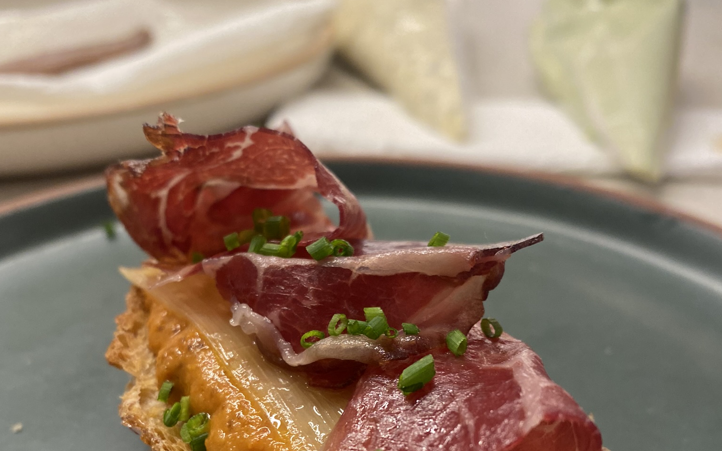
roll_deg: +0.8
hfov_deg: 52.8
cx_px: 361
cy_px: 368
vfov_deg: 33.3
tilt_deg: -33.7
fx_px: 728
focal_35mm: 37
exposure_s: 1/50
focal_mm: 4.25
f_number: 1.8
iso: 160
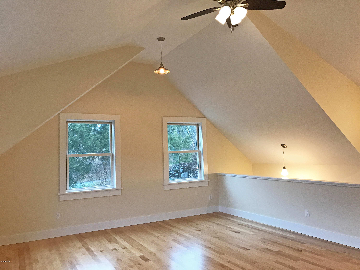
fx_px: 291
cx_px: 180
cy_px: 135
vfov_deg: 49.7
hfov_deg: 63.4
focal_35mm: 28
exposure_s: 1/24
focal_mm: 3.99
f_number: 1.8
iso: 40
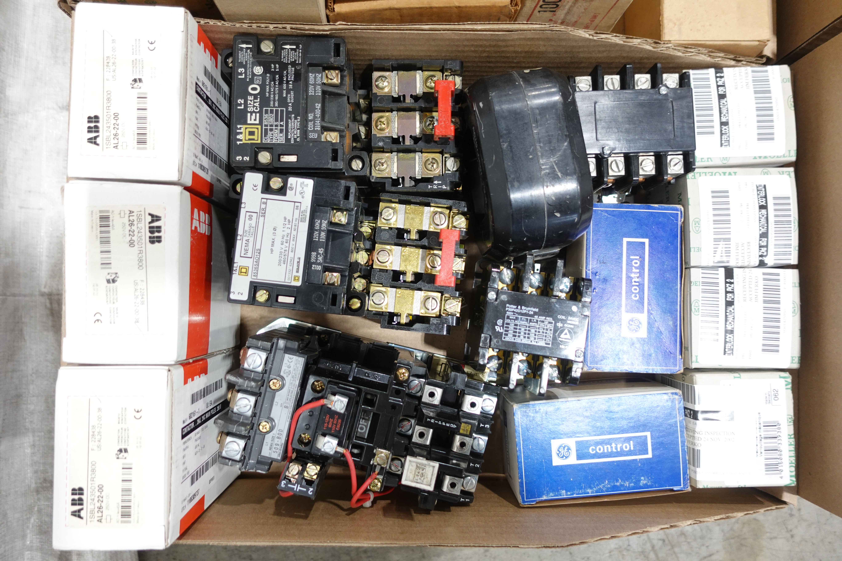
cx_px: 421
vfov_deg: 53.1
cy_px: 280
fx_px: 561
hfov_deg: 73.7
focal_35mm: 24
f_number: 1.8
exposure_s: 1/30
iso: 320
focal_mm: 8.8
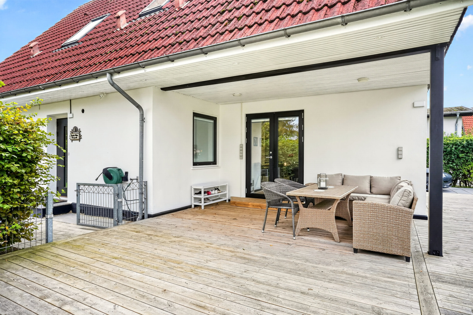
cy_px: 158
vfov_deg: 59.5
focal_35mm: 21
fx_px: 276
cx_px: 236
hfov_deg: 81.2
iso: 1000
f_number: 8
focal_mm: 21
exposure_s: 1/30
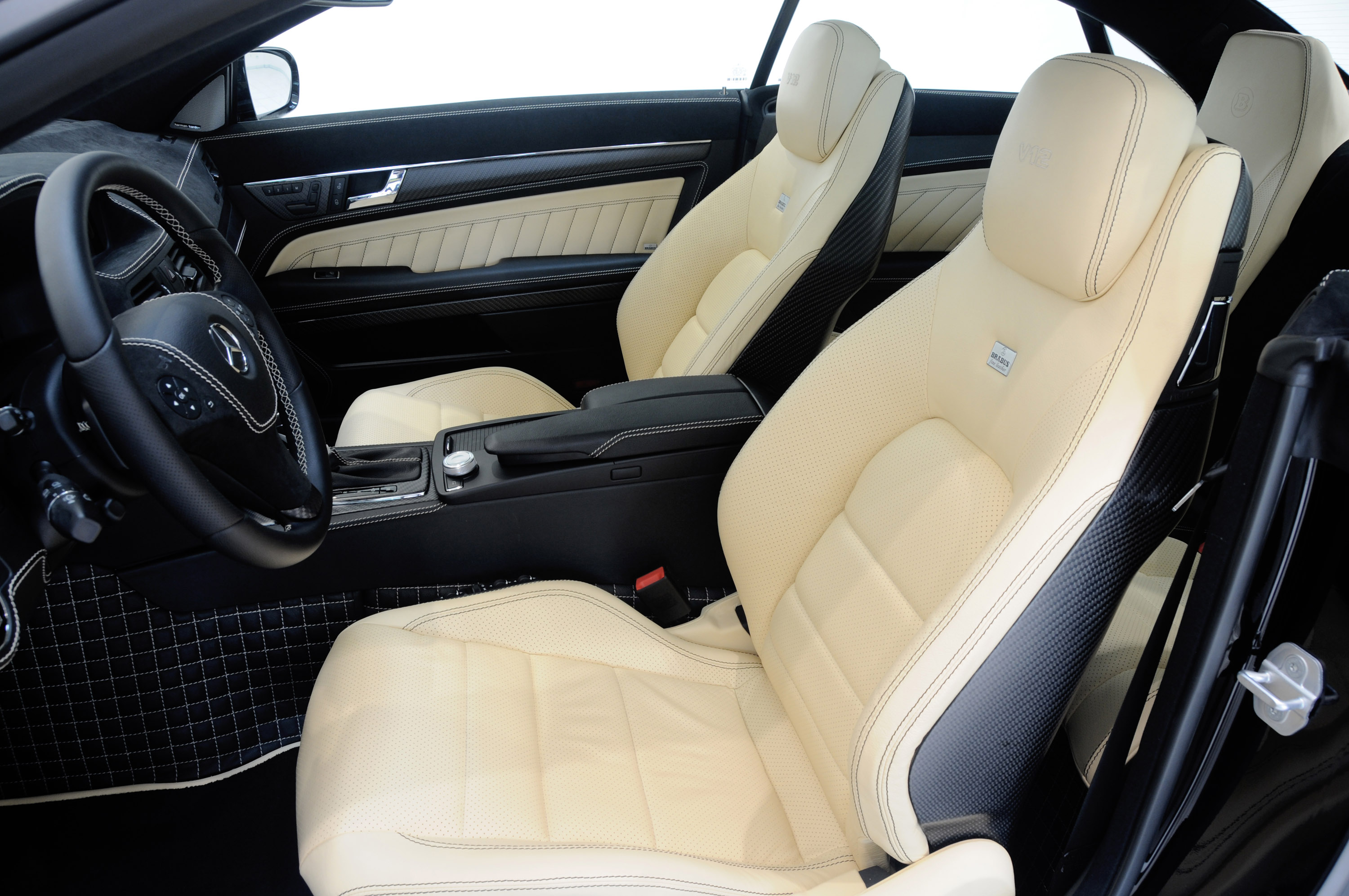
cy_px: 448
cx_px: 674
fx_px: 1011
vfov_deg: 47.8
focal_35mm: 27
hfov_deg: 67.4
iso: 200
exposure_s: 2
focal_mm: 18
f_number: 7.1
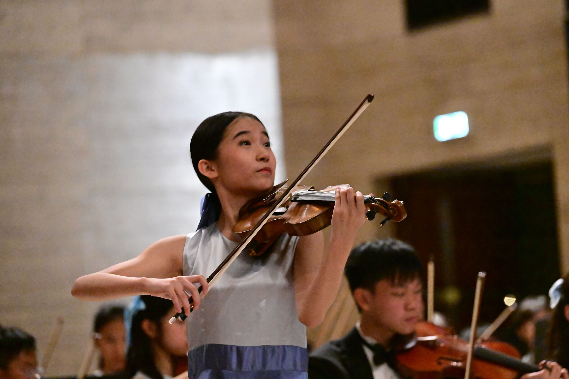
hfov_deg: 12.1
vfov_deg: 8.1
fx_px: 2687
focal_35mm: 170
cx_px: 284
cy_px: 190
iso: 32000
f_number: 3.5
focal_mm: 170
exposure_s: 1/800
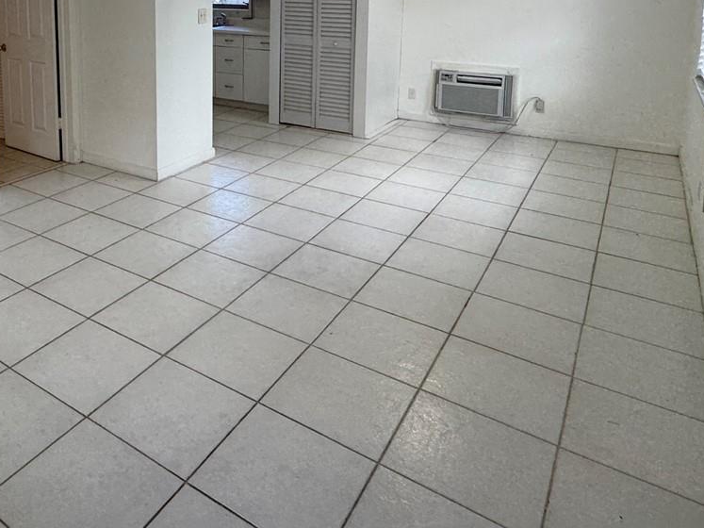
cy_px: 53
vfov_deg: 42.9
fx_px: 610
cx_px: 158
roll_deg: +1.0
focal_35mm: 30
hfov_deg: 56.4
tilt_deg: -7.6
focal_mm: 2.22
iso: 64
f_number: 2.2
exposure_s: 1/120
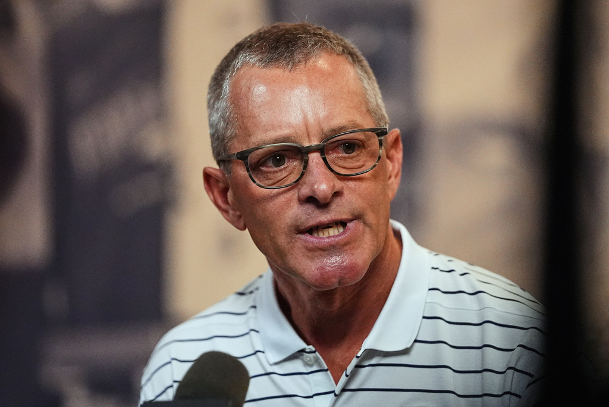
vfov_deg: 6.4
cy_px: 204
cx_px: 304
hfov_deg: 9.6
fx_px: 3622
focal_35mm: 214
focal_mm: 143
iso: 5000
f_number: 2
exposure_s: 1/3200
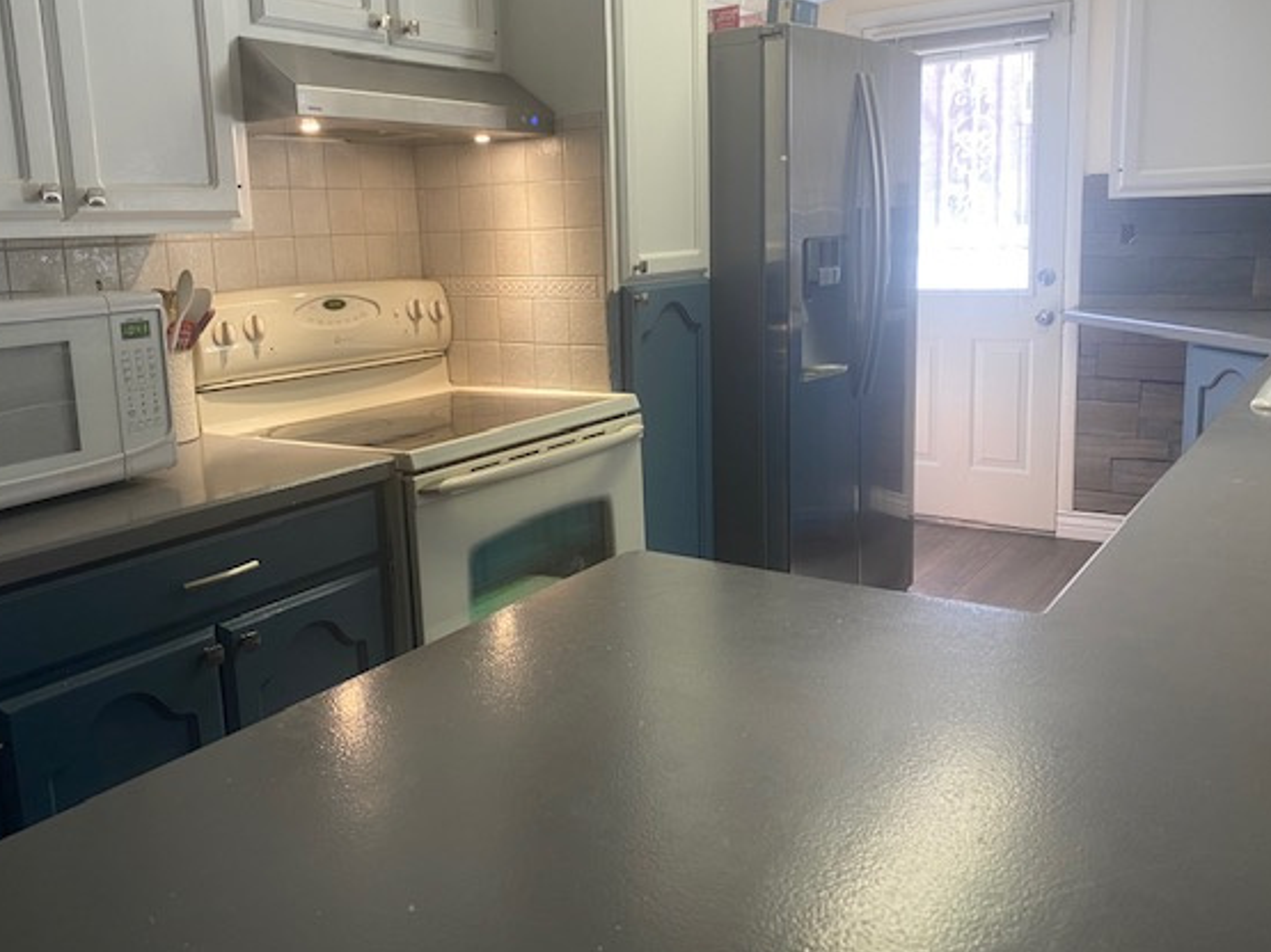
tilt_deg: -9.9
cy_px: 430
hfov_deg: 59.9
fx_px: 1101
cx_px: 589
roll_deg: +2.5
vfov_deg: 46.7
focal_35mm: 30
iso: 80
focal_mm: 4.25
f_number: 1.8
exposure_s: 1/60
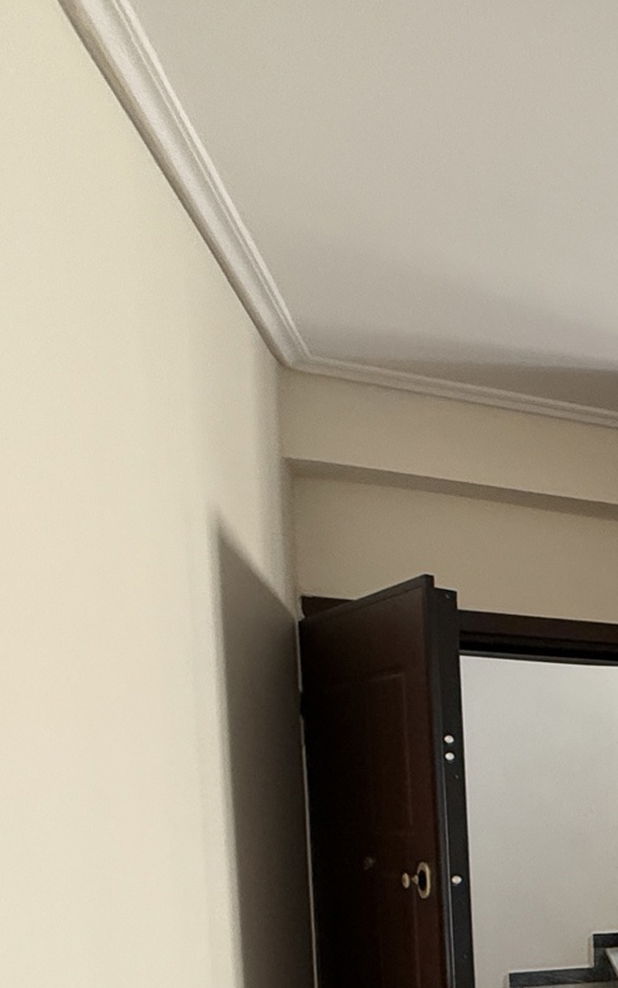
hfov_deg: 20.8
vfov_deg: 48.7
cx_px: 1164
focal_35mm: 36
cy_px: 877
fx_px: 969
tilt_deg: -2.8
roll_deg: -0.1
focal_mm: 2.22
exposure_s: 1/69
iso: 320
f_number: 2.2
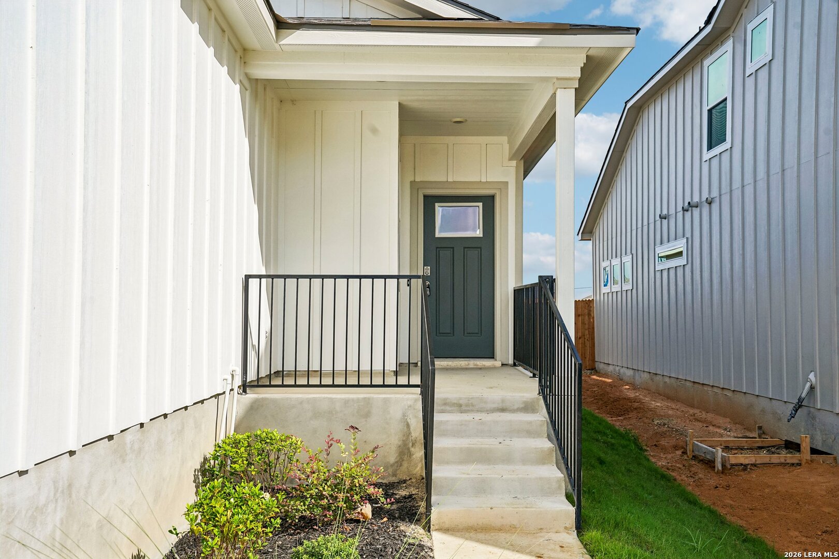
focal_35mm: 34
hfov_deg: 55.8
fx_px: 792
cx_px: 420
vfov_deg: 38.9
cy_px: 280
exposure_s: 1/500
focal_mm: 34
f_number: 8
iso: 200
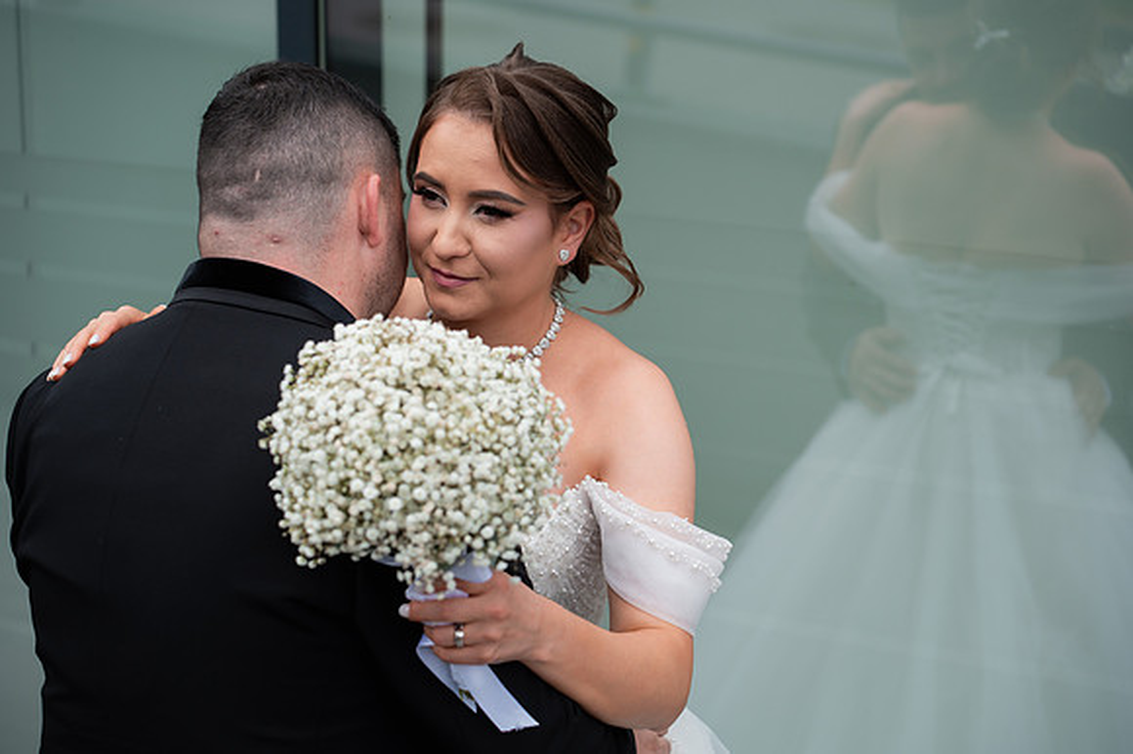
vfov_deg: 18.2
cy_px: 377
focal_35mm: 75
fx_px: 2359
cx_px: 566
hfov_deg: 27.0
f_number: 3.5
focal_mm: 75
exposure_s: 1/800
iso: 200
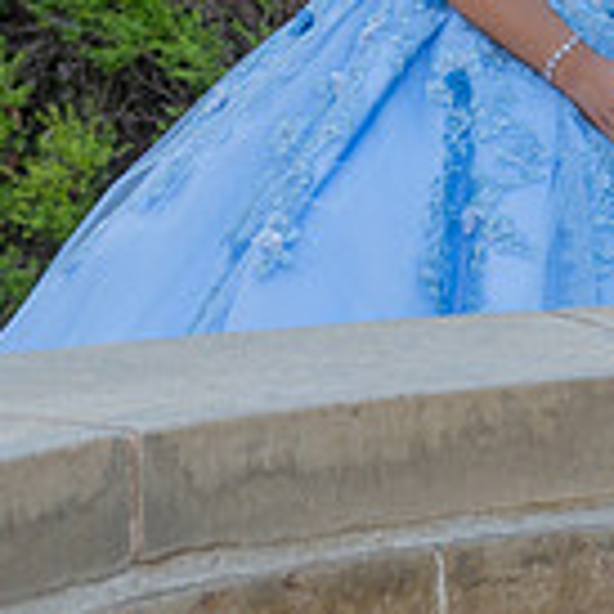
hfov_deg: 7.3
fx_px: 4776
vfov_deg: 7.2
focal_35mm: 238
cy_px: -402
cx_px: 163
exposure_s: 1/200
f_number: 4
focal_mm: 52
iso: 200
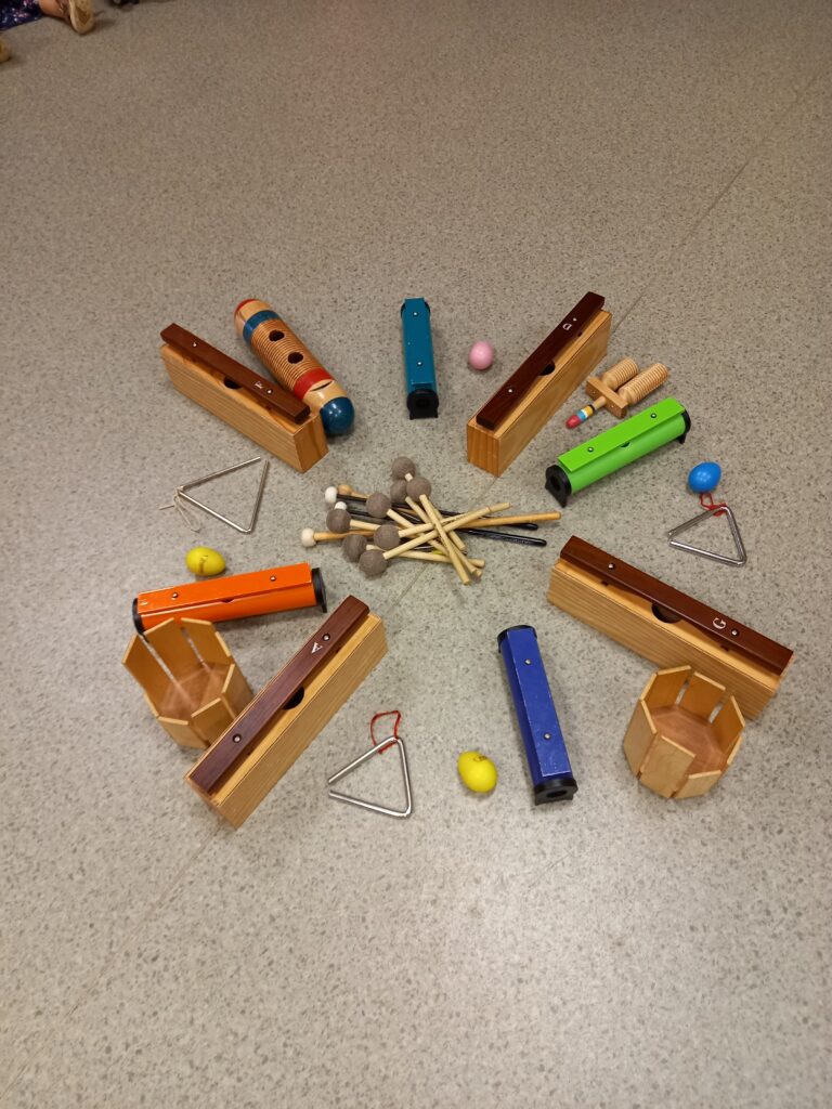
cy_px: 554
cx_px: 416
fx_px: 801
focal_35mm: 25
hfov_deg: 54.9
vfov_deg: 69.4
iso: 200
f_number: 2
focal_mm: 4.6
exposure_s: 1/40
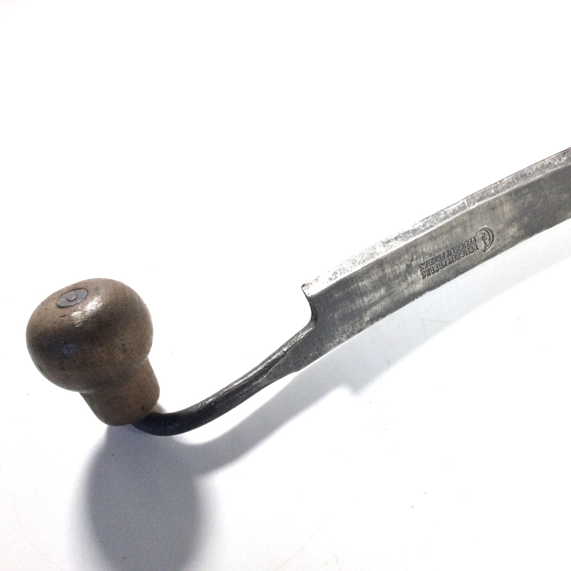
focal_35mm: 37
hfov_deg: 44.5
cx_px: 363
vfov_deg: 44.9
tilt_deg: -51.0
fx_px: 691
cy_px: 283
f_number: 2.4
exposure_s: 1/100
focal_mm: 3.3
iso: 50
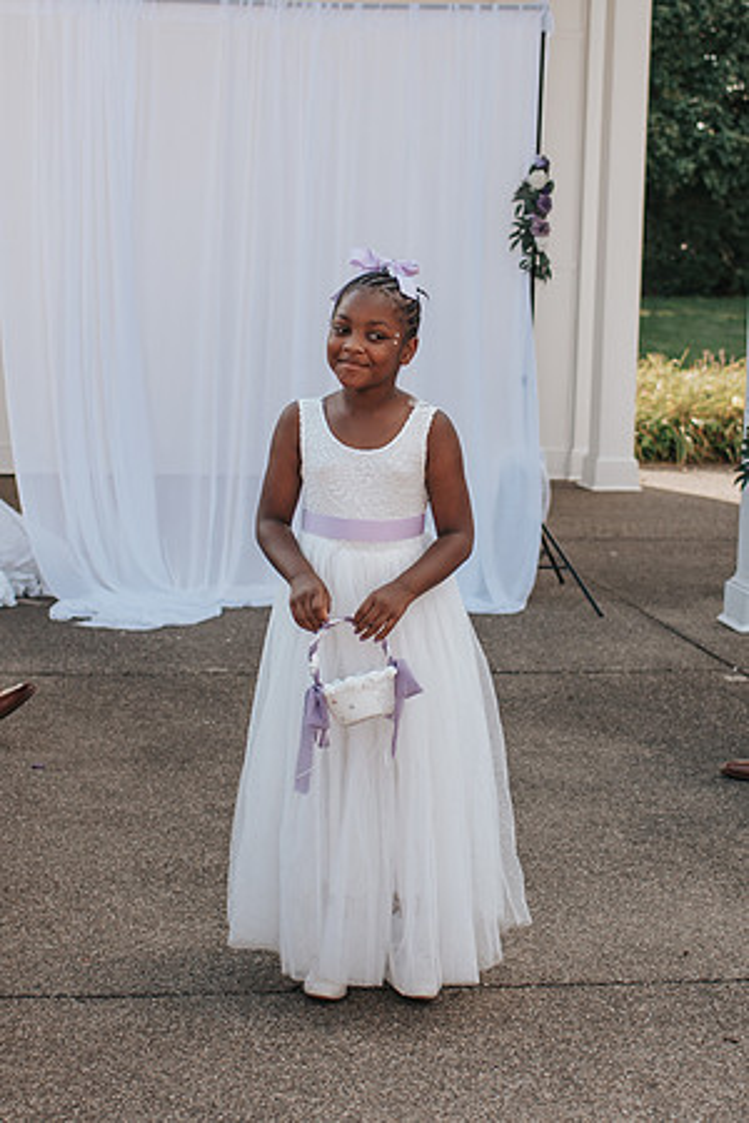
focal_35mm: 84
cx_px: 383
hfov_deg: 16.3
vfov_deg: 24.2
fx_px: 2614
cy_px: 463
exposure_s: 1/1250
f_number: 2.8
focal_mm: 35
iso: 100
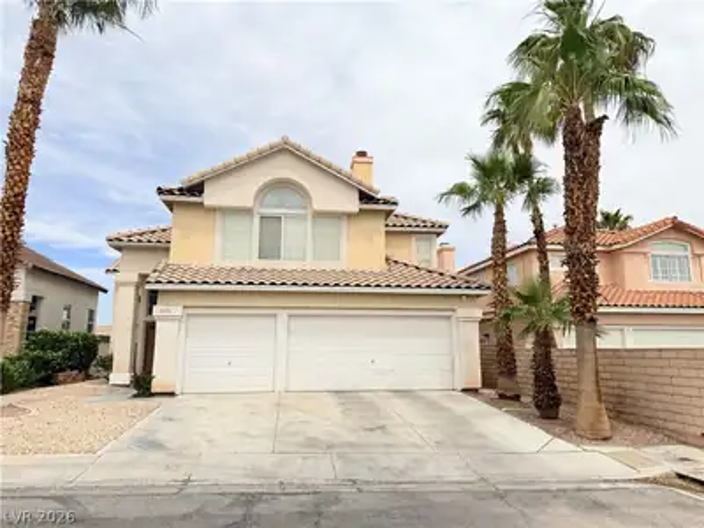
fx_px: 488
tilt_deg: +9.7
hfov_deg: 71.6
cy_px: 264
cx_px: 352
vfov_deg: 56.8
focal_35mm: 24
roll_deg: +0.5
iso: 80
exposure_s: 1/5714
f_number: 1.78
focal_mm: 6.76
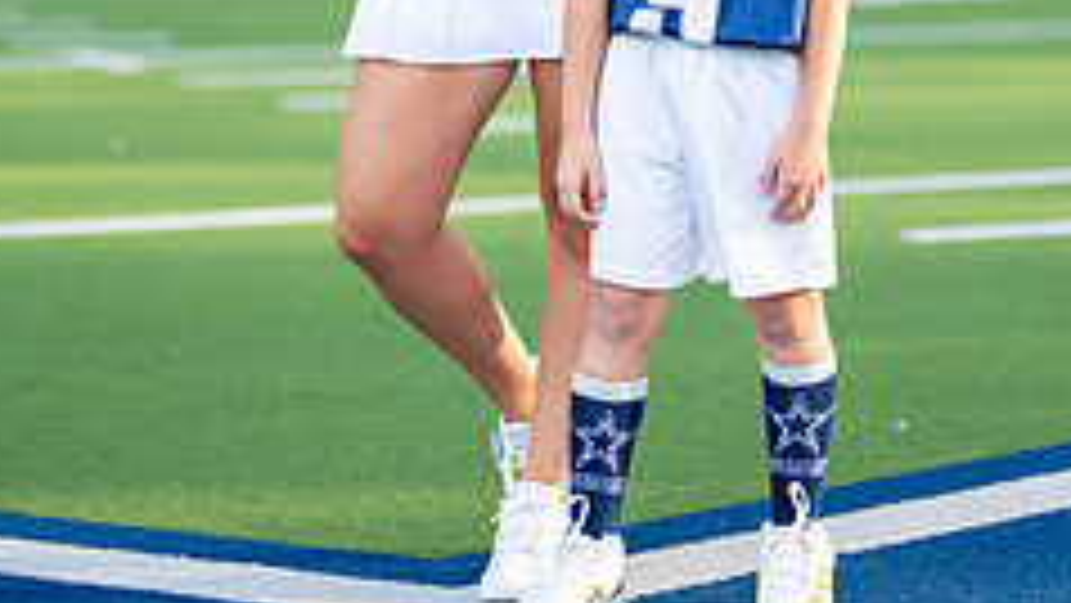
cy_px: -173
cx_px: 640
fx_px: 3948
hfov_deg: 15.4
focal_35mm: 139
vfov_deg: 8.6
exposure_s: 1/1600
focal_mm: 50
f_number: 1.2
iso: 100
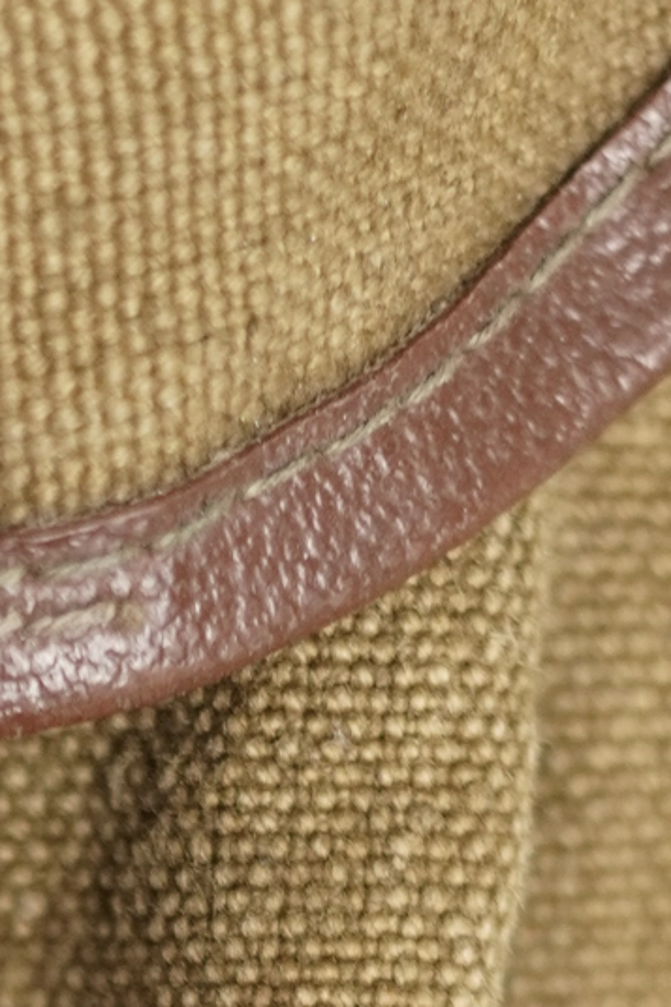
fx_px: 7217
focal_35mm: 258
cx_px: -135
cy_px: 1740
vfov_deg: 7.8
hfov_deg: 5.3
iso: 400
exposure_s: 1/100
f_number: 2.5
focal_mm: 32
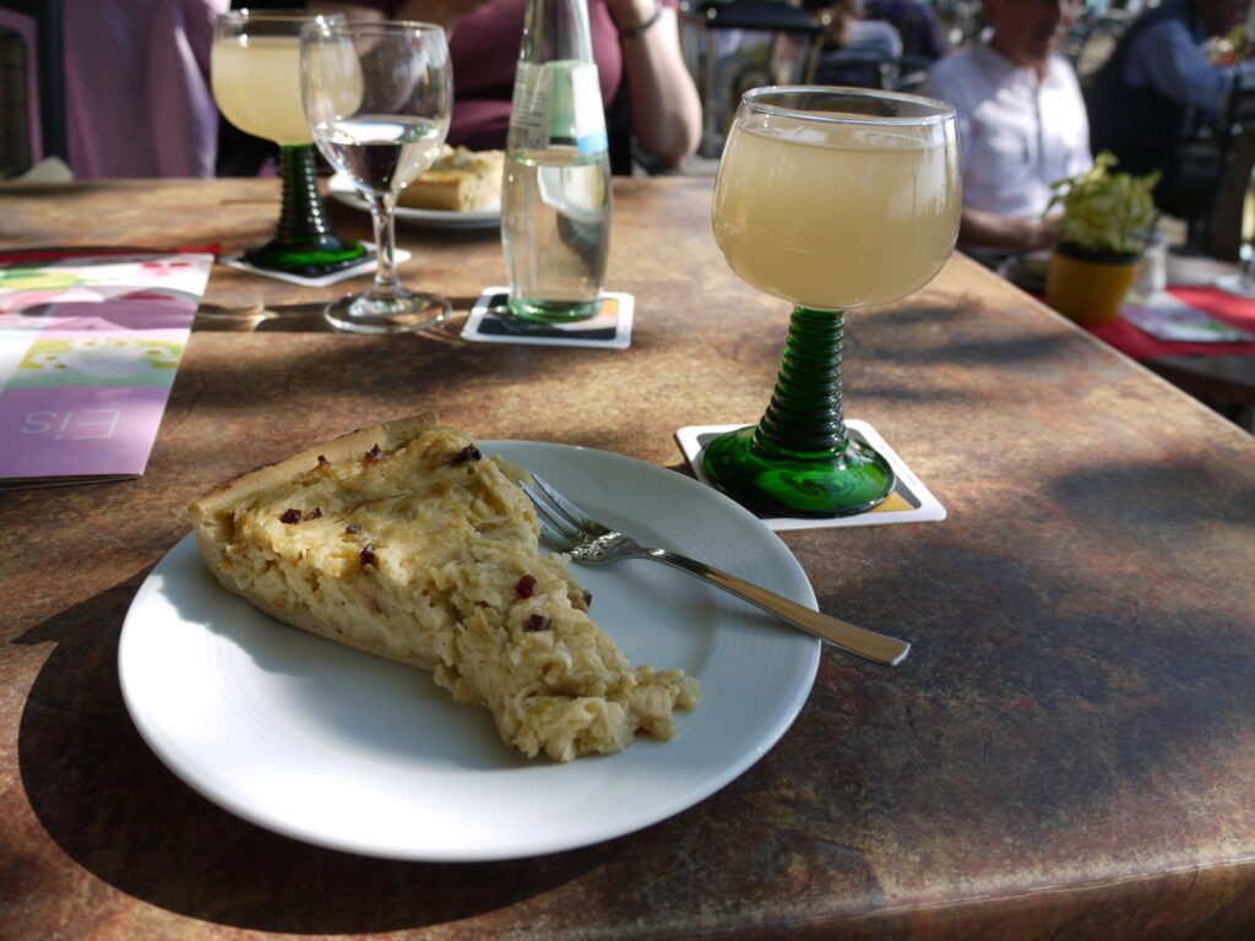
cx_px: 628
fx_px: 1015
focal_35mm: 28
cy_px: 470
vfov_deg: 49.7
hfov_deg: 63.4
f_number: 4.5
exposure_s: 1/200
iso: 100
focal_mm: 14
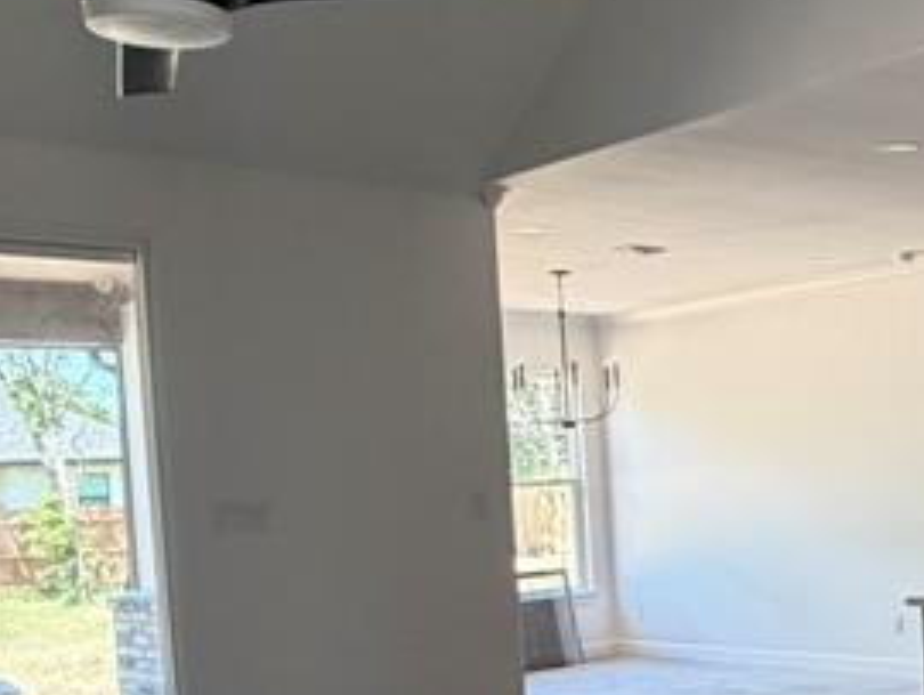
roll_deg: +3.7
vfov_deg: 27.2
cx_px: 1027
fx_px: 1416
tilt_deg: -3.1
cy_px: 520
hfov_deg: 31.8
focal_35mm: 53
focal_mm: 2.22
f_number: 2.2
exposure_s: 1/101
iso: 320
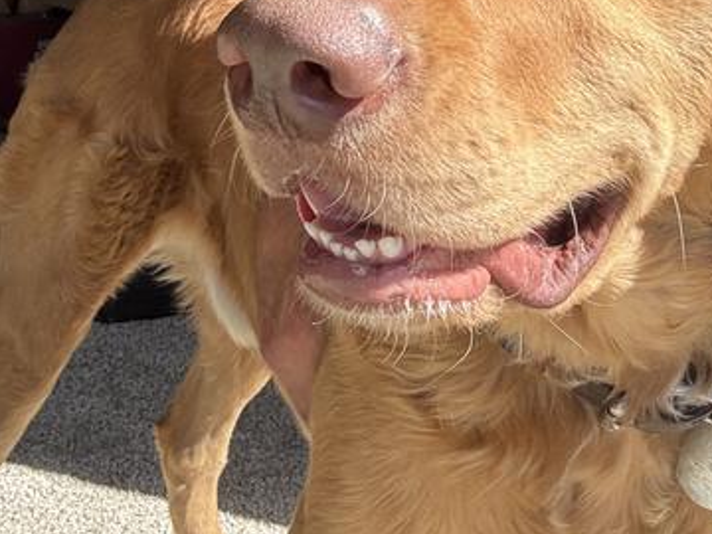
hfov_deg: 46.1
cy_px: 200
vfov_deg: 35.8
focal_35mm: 40
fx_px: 823
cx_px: 471
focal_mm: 2.69
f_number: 1.9
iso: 25
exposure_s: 1/525
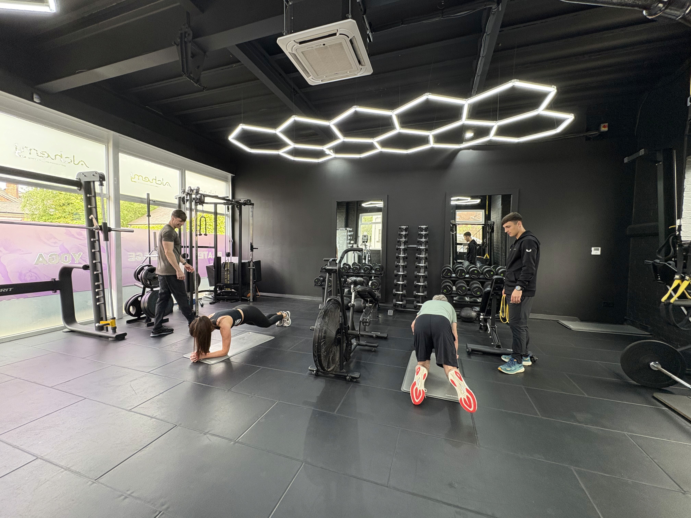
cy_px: 259
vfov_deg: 85.7
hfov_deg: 102.1
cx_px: 346
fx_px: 279
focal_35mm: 14
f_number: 2.2
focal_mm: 2.22
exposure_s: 1/100
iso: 250
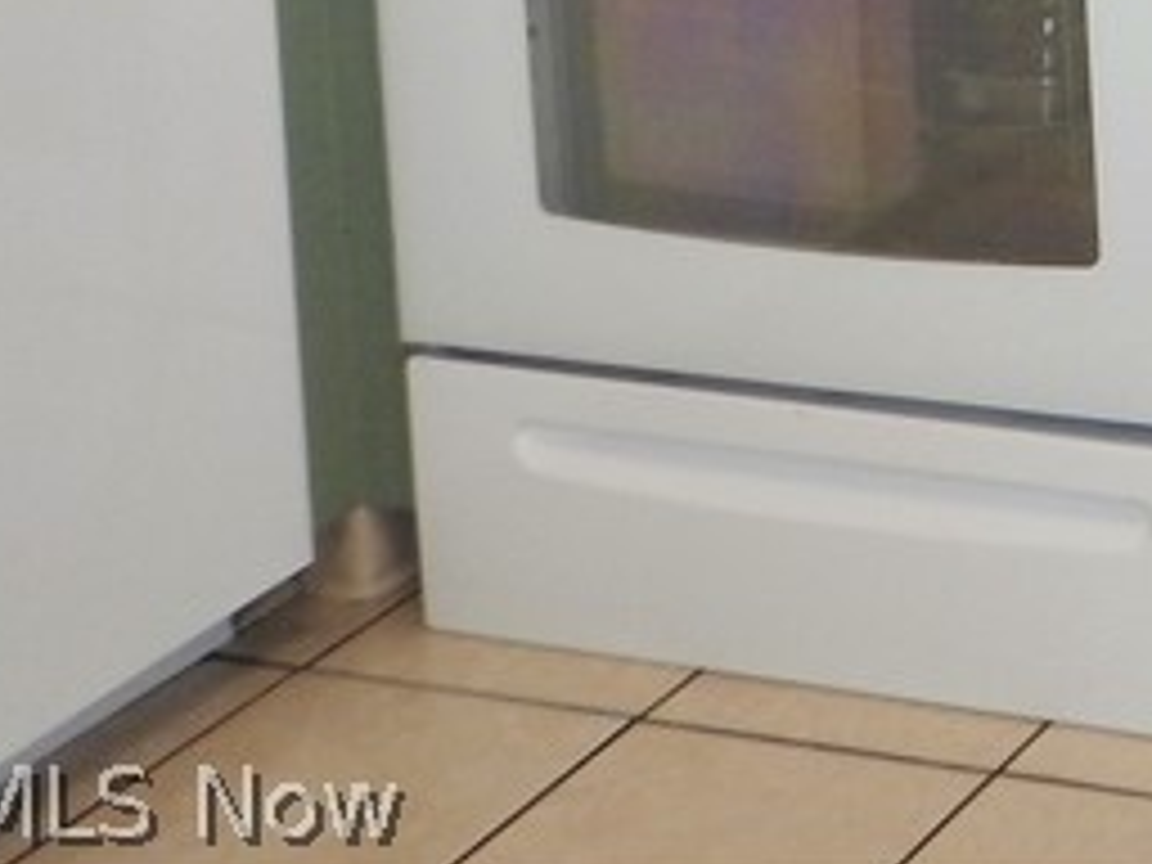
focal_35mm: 96
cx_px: 2236
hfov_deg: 16.2
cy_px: -848
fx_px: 3195
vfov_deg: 13.3
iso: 125
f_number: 2.8
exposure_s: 1/30
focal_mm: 4.3
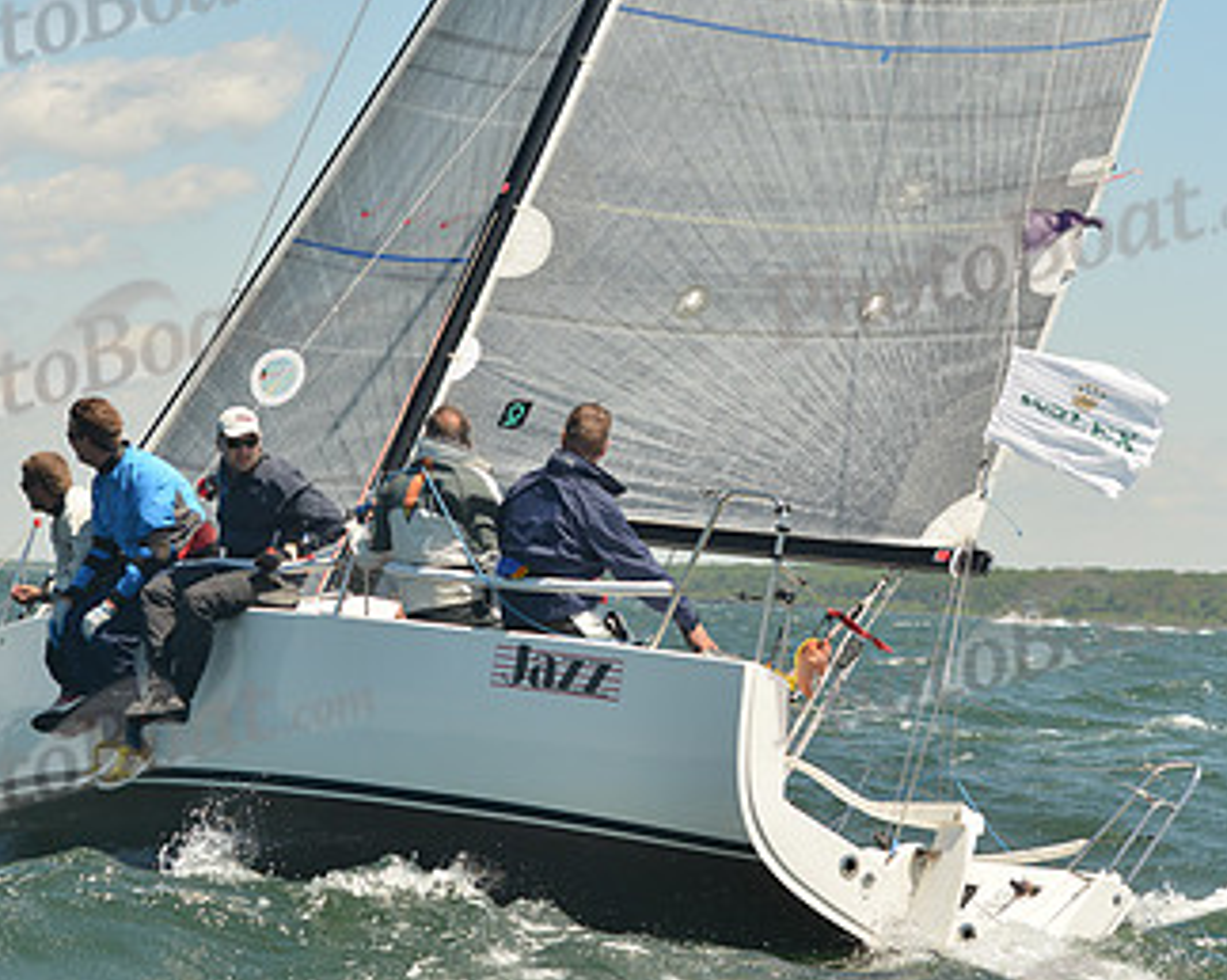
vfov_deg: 13.1
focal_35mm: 118
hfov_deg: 16.3
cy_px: 503
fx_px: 4283
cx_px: 574
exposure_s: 1/800
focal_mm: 70
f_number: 4.5
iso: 400
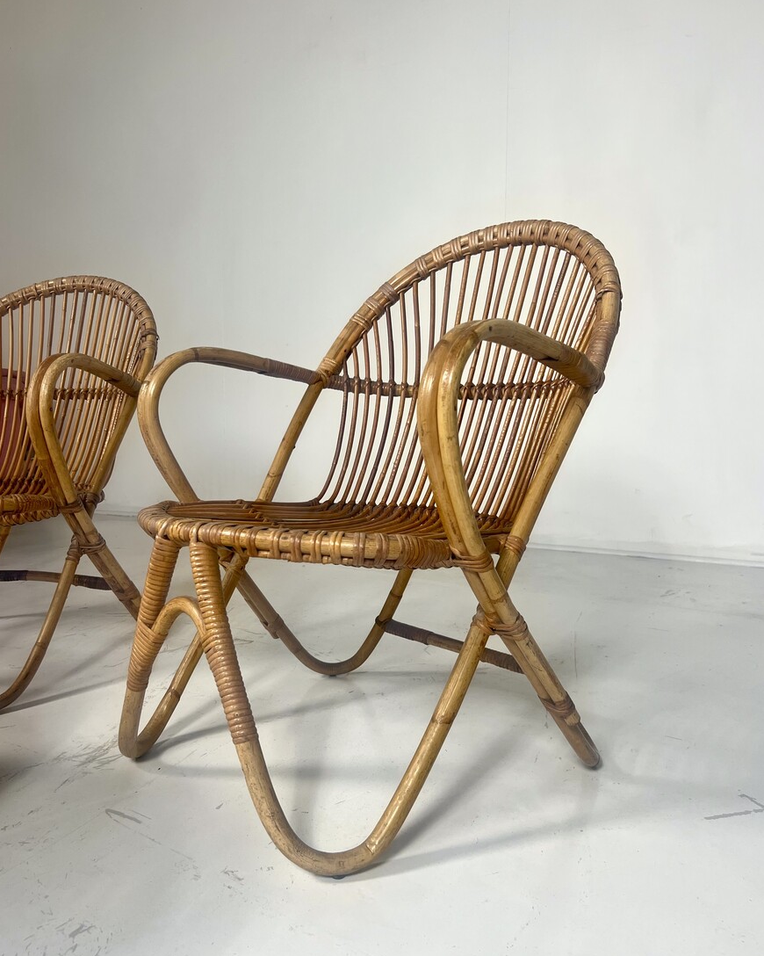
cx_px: 374
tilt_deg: -5.6
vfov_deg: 62.2
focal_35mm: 28
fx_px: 792
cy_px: 482
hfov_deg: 51.5
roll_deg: -0.1
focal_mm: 5.7
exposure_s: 1/121
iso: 64
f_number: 1.5
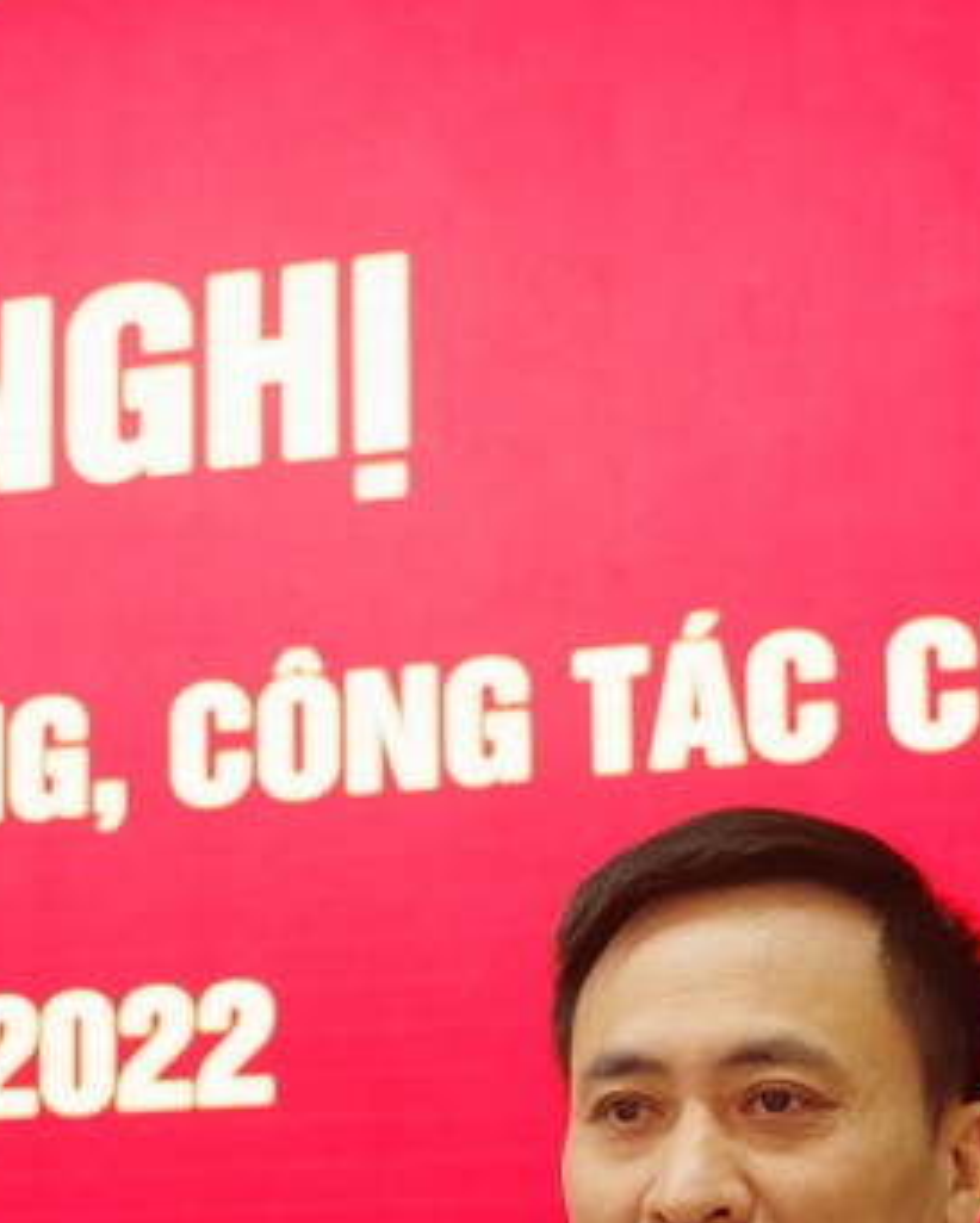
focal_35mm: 114
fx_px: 4129
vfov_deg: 16.6
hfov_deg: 13.5
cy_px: 1091
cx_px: 229
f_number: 5
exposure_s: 1/80
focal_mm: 28
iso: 1600
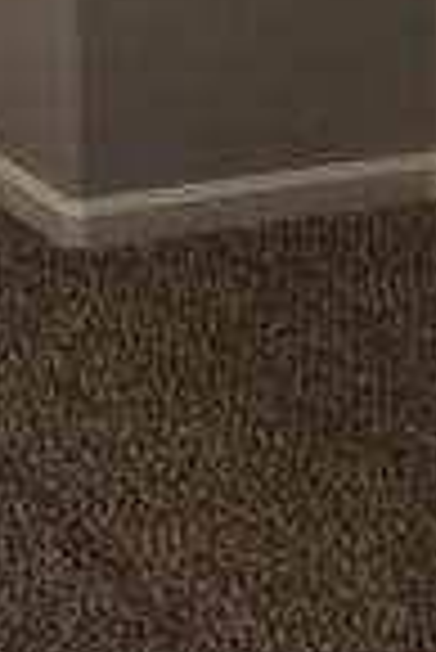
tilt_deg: -2.5
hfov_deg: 7.7
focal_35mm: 160
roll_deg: +0.3
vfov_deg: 11.5
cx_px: -751
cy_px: -648
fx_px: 2900
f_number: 2.2
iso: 100
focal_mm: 4.15
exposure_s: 1/17
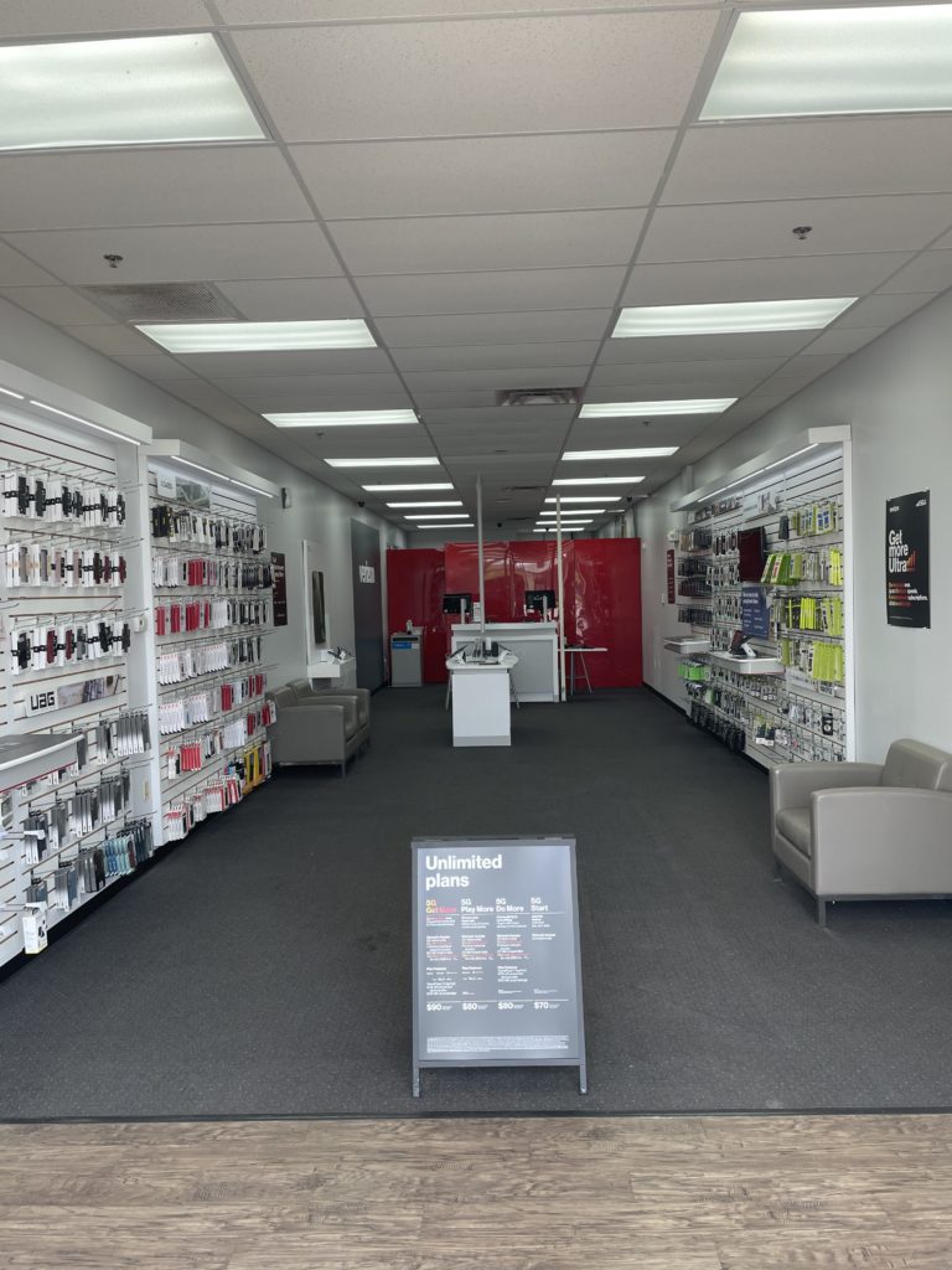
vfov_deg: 67.3
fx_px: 953
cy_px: 635
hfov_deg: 53.1
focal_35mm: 26
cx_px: 476
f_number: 1.6
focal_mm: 4.2
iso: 32
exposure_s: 1/124
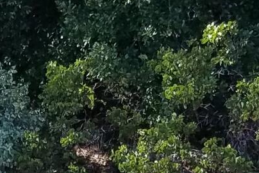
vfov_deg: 6.7
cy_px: 298
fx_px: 1445
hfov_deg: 9.9
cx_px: -119
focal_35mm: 201
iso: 50
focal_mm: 4.2
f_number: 1.7
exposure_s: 1/512
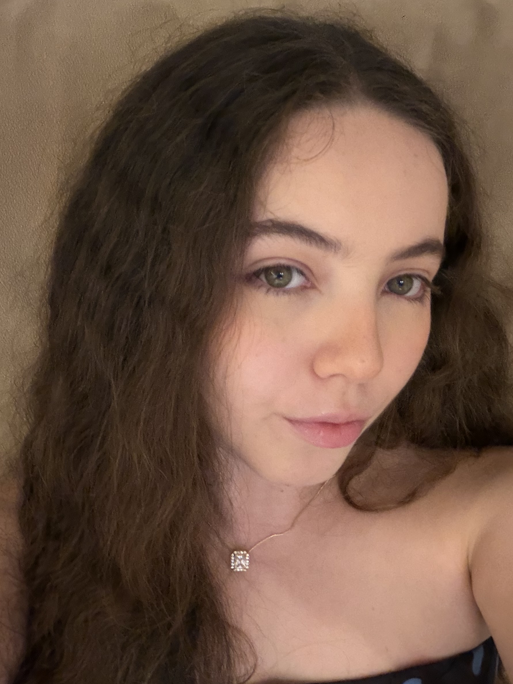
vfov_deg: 47.7
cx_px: 287
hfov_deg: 36.8
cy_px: 397
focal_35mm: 39
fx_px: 770
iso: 640
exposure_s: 1/20
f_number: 1.9
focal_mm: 2.71
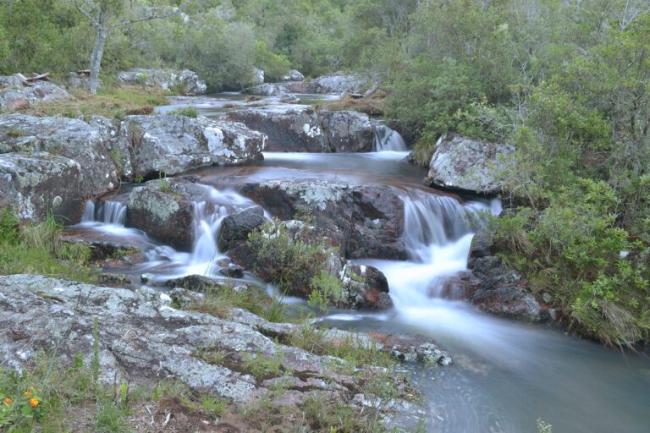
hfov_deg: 61.9
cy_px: 216
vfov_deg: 43.6
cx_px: 325
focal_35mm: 30
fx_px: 542
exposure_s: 5
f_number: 10
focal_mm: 20
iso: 200
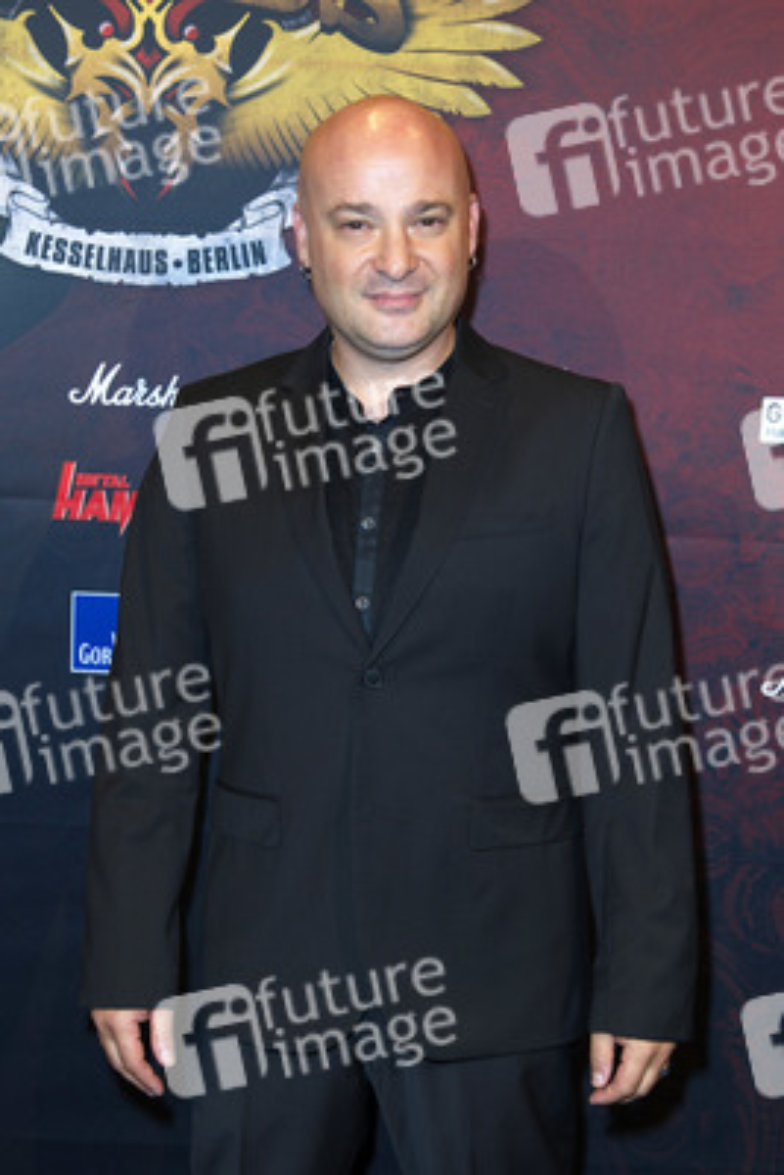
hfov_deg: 29.9
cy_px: 588
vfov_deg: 43.6
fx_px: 1469
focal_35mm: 45
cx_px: 392
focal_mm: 45
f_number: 5
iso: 500
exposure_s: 1/250
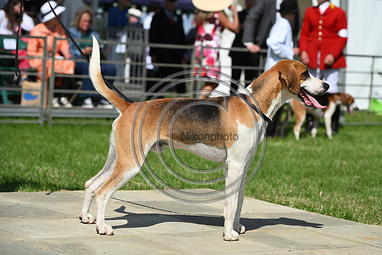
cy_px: 128
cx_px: 191
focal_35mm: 102
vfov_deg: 13.4
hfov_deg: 20.0
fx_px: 1083
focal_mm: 102
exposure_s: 1/1250
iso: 100
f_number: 4.5
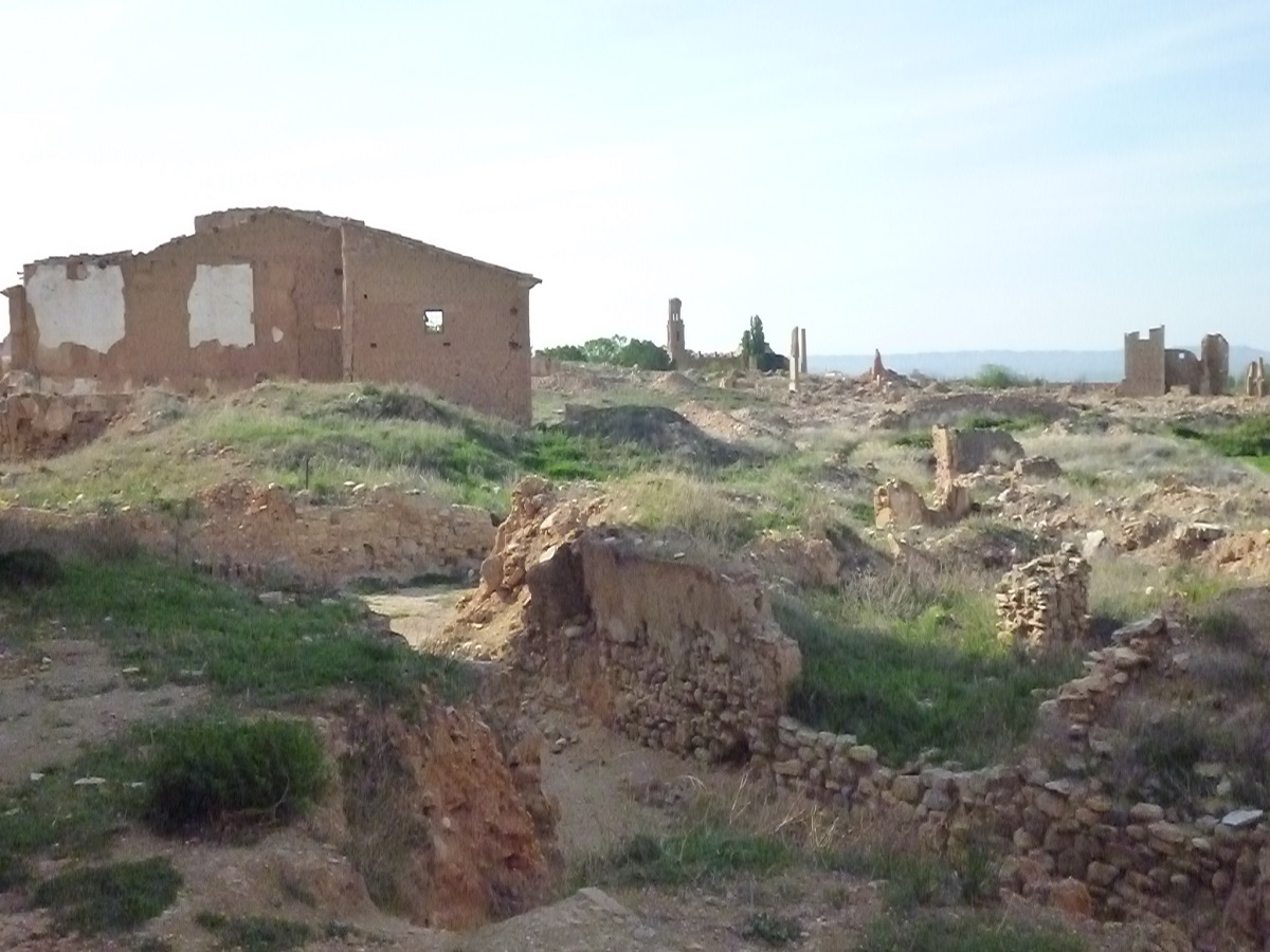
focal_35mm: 41
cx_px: 635
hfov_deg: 45.8
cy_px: 476
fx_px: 1504
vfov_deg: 35.1
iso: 2500
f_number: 11
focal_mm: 7.3
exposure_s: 1/800
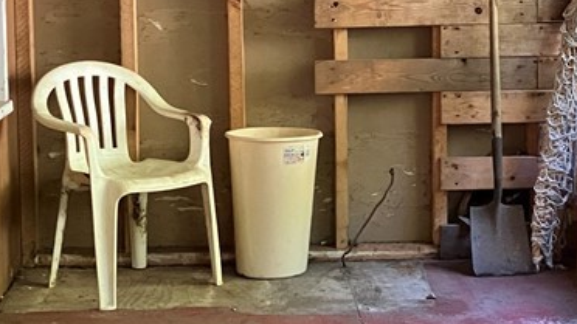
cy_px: 67
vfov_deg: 14.3
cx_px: 465
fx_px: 1285
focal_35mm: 84
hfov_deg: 24.9
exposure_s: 1/42
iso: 320
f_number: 1.8
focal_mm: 3.99
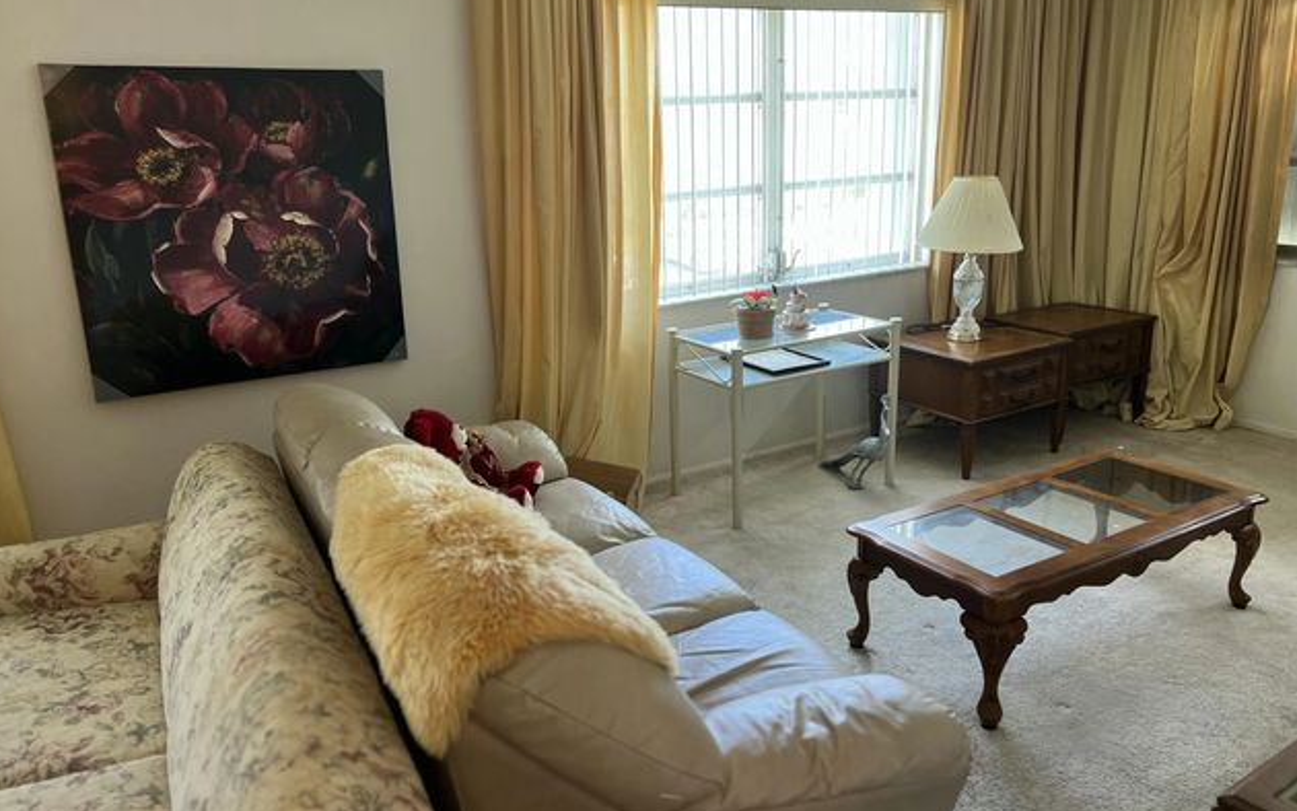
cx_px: 640
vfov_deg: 44.6
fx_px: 990
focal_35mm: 28
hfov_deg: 66.5
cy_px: 395
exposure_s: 1/60
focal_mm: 5.7
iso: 80
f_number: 1.5
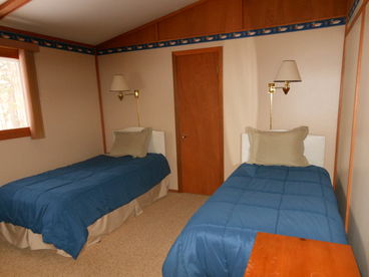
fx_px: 266
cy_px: 138
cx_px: 184
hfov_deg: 69.4
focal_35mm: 25
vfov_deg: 54.9
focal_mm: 4.5
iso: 400
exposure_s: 1/25
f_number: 3.2
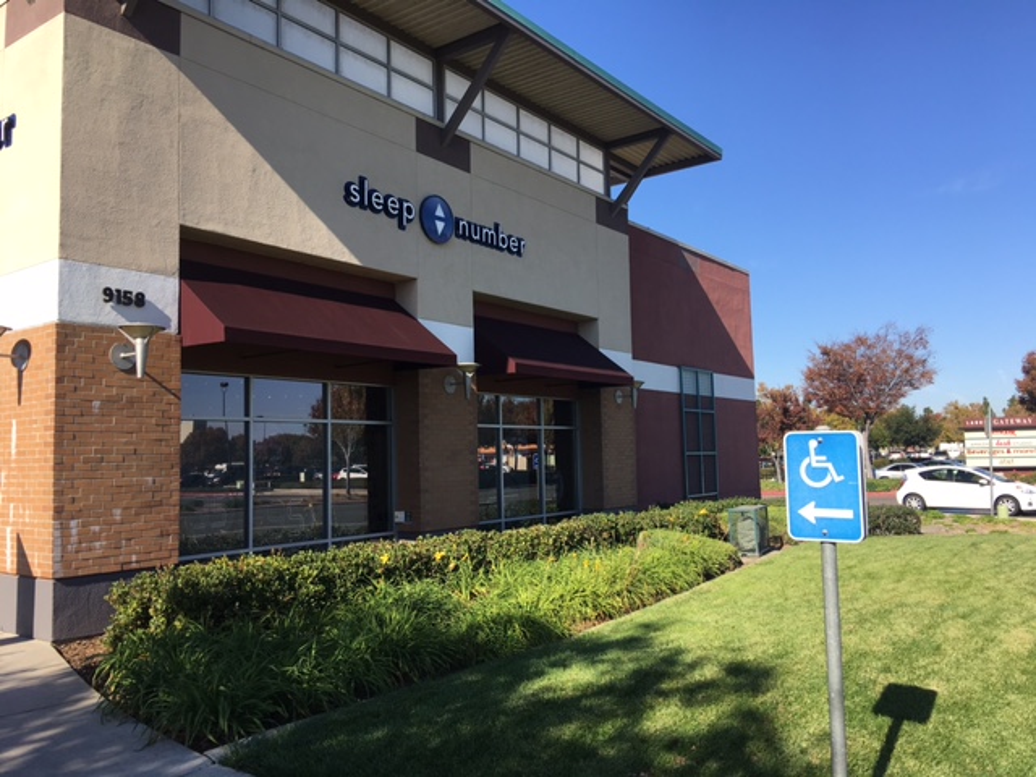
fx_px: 868
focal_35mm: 29
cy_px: 388
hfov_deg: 61.7
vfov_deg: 48.2
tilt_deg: +5.0
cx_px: 518
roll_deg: +1.4
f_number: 2.2
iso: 25
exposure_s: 1/986
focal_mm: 4.15
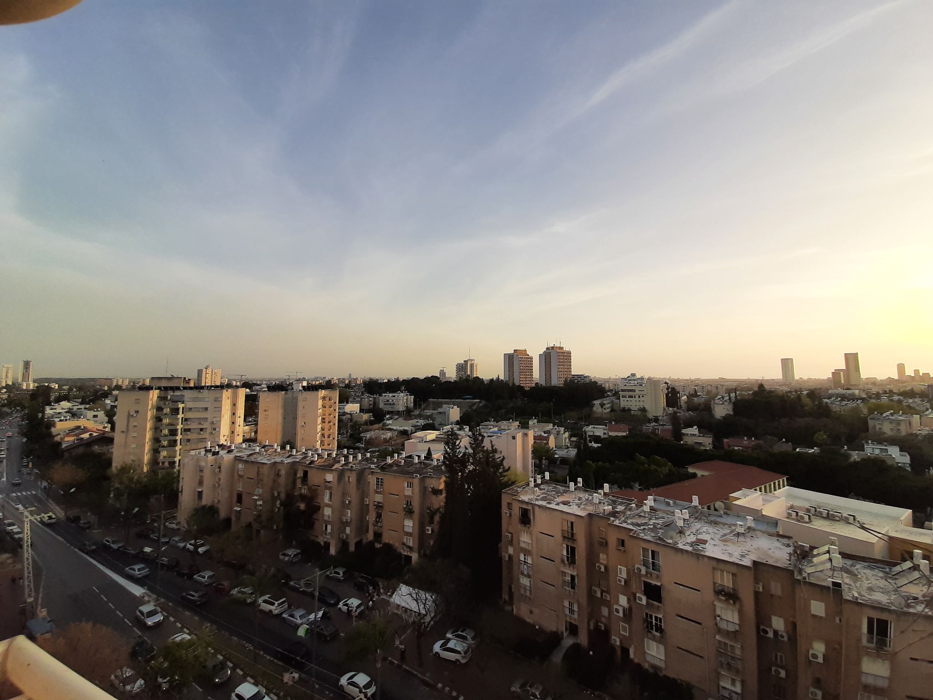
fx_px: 350
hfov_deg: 106.2
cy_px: 350
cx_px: 466
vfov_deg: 89.9
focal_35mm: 13
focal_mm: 1.42
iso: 40
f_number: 2.2
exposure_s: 1/512
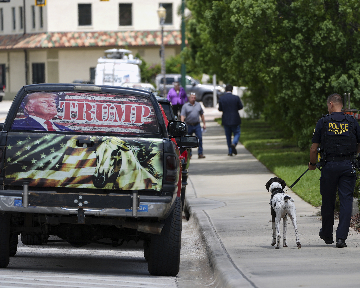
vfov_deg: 5.2
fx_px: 3154
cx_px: 187
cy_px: 144
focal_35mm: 296
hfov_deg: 6.5
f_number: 5.6
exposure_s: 1/640
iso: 125
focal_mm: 262
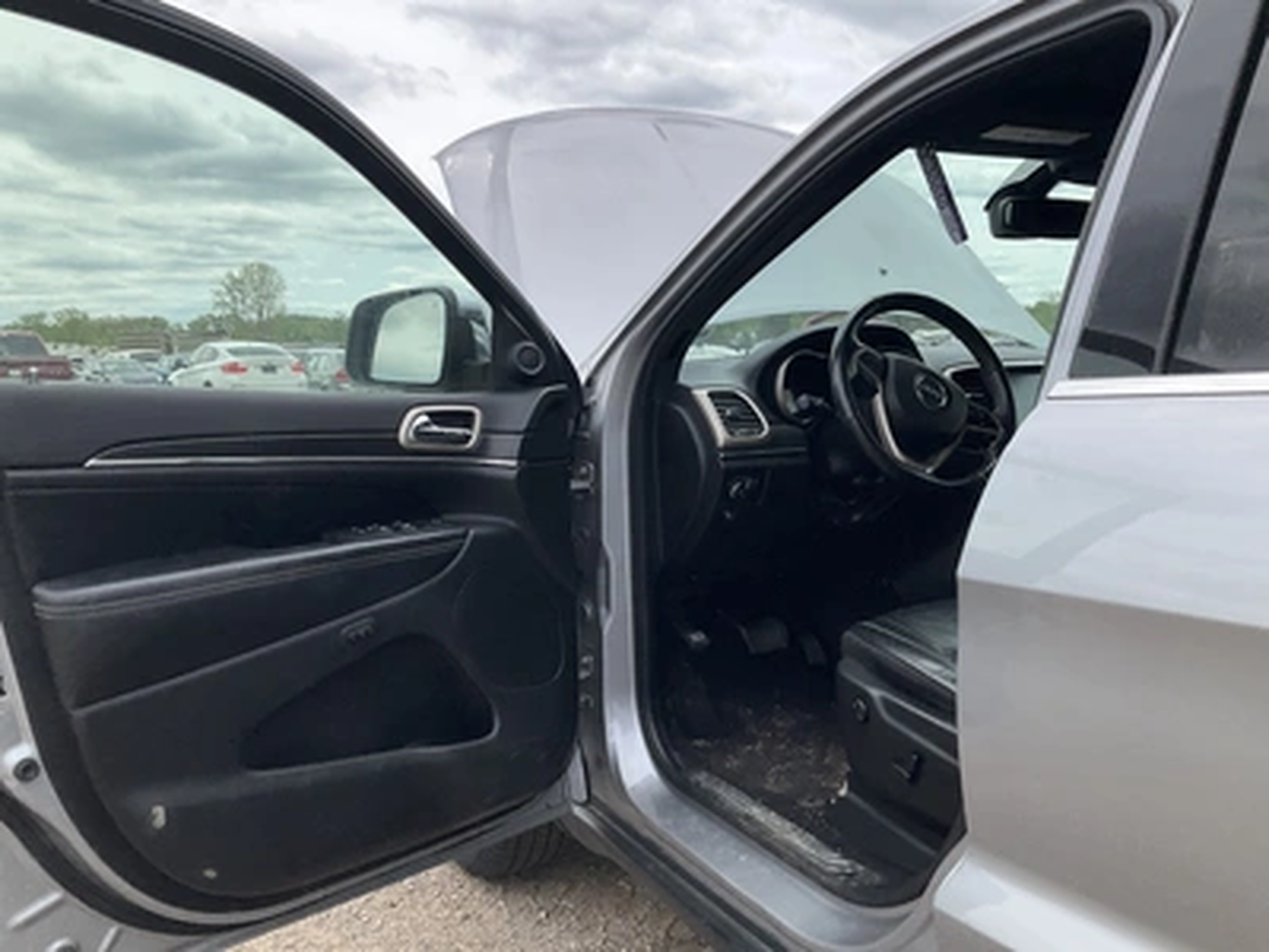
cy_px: 476
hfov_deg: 61.7
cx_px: 634
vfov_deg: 48.2
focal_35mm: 29
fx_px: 1063
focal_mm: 3
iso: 25
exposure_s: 1/1342
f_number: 1.8
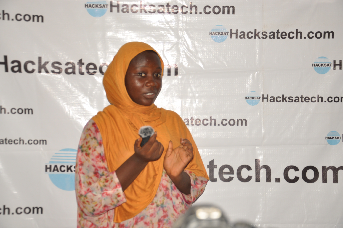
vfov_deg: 20.1
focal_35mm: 68
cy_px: 114
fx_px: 642
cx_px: 172
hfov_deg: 29.9
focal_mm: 45
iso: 200
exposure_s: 1/60
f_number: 4.8
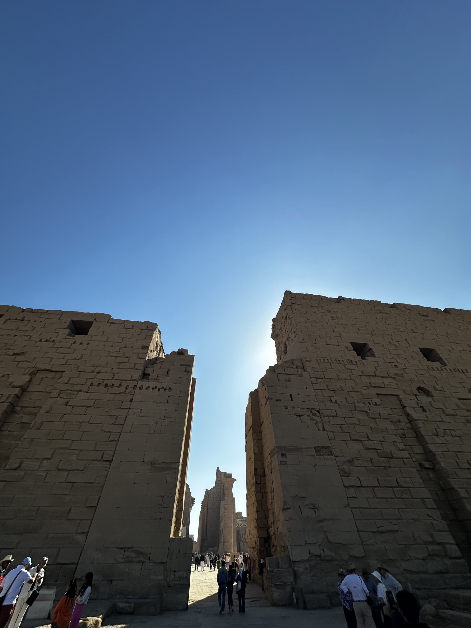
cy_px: 314
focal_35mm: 14
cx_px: 236
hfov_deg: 85.7
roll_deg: +0.6
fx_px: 254
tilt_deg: +44.5
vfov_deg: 102.1
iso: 50
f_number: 2.2
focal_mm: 2.22
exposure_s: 1/3401
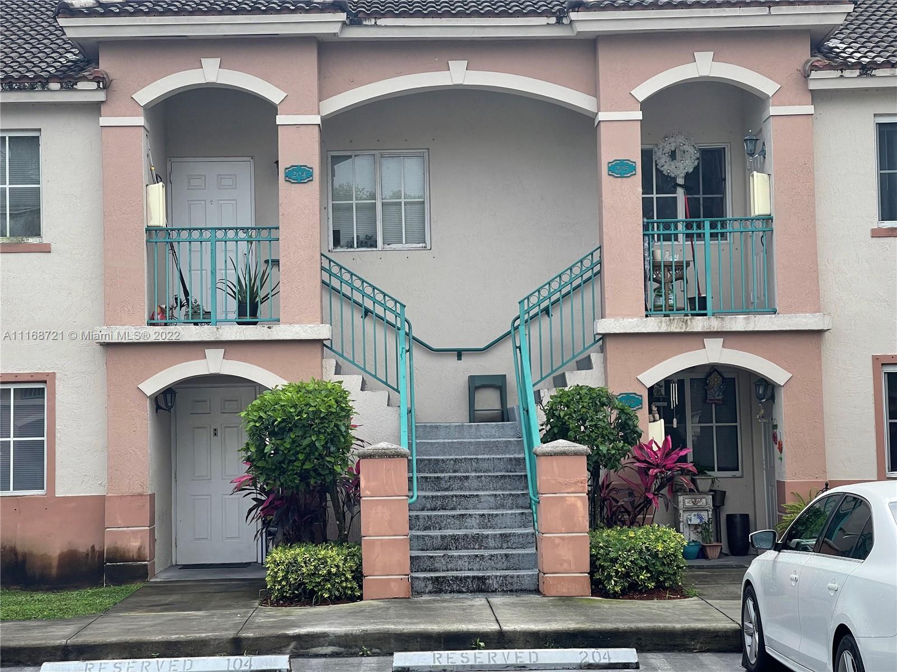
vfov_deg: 22.9
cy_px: 336
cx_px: 448
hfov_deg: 30.3
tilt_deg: +3.0
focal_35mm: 64
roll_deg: +0.4
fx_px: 1658
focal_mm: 7.5
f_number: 2.2
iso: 20
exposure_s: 1/704
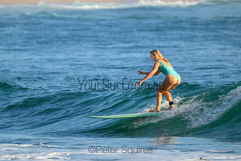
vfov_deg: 1.7
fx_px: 5357
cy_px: 80
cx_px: 120
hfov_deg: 2.6
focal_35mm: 800
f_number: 11
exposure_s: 1/2000
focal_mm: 800
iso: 2500
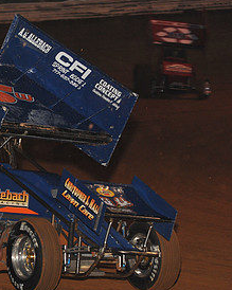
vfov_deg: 6.3
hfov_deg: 5.0
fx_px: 2645
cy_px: 159
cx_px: -44
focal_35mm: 308
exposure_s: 1/320
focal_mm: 155
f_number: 7.1
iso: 1250
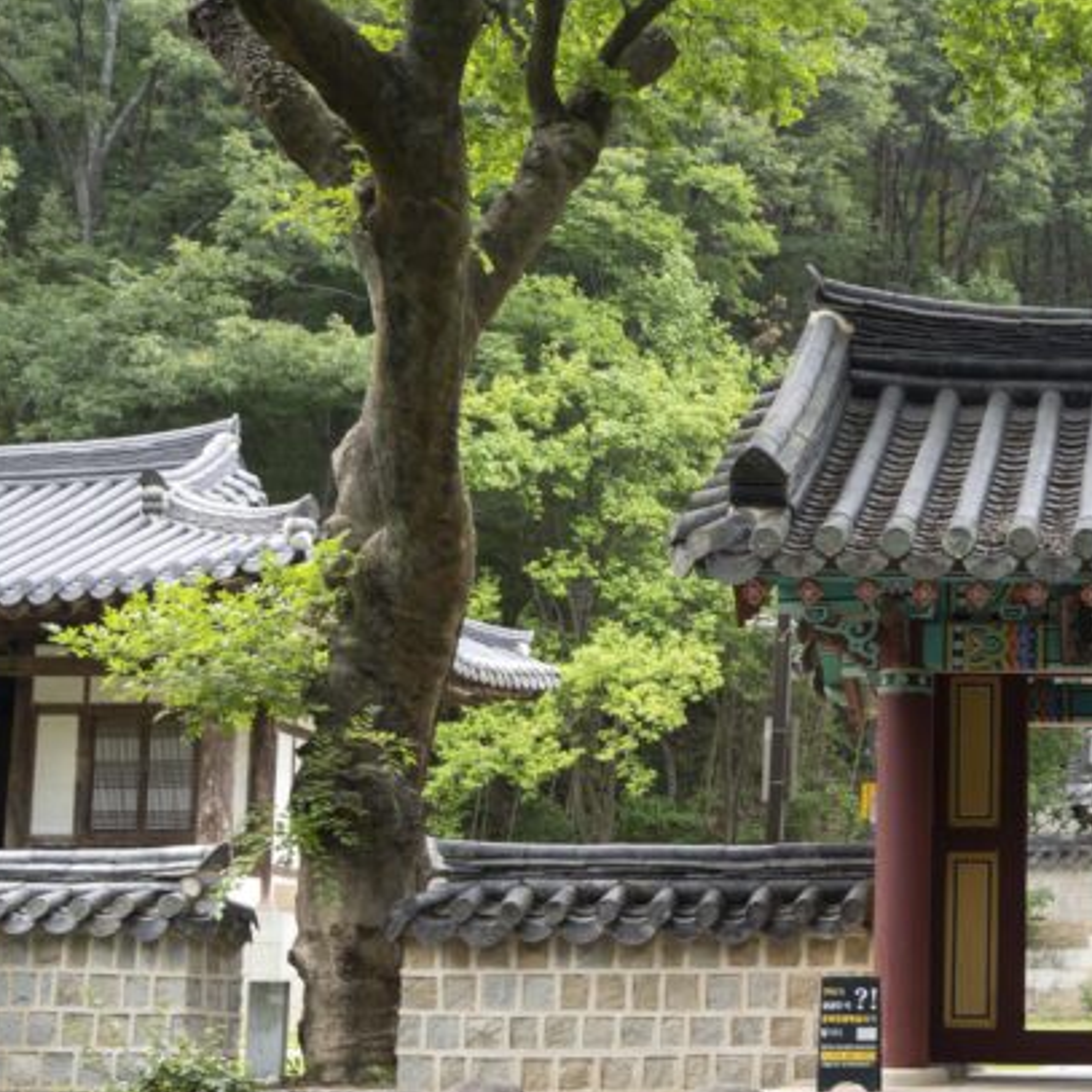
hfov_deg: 26.1
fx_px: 2213
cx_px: 1124
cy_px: 720
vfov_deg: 27.6
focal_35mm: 62
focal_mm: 29
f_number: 4
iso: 160
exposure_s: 1/60
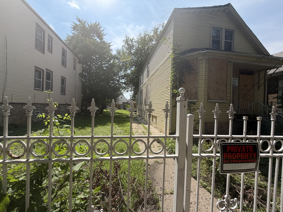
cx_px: 142
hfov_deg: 102.1
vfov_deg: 85.7
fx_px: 114
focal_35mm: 14
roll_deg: -2.1
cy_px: 106
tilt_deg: +2.1
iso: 32
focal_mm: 2.22
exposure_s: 1/820
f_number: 2.2
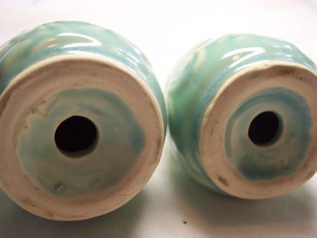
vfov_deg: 38.7
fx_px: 339
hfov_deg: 50.1
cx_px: 158
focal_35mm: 37
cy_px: 119
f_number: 2.8
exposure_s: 1/45
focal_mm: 5.6
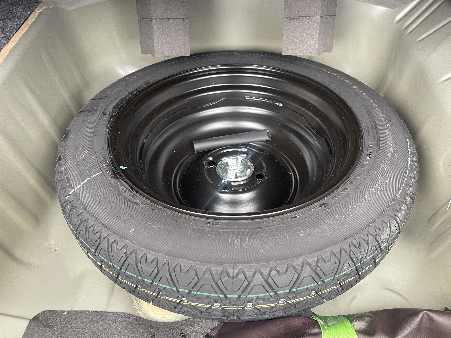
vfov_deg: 54.9
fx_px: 326
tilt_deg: -51.2
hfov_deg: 69.4
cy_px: 169
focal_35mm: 25
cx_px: 226
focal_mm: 5.1
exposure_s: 1/60
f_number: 1.6
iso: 200
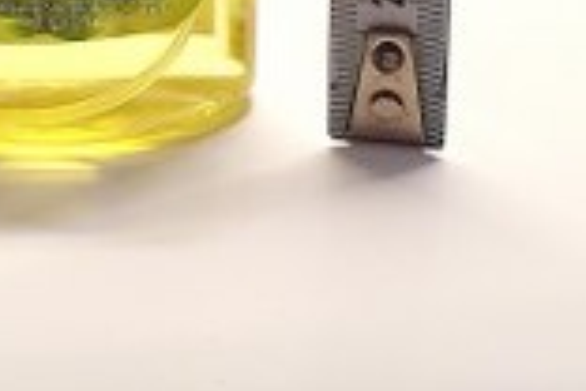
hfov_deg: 19.5
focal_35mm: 104
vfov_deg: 12.7
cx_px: 139
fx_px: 1693
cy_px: -147
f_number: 2.4
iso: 320
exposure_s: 1/40
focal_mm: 4.32
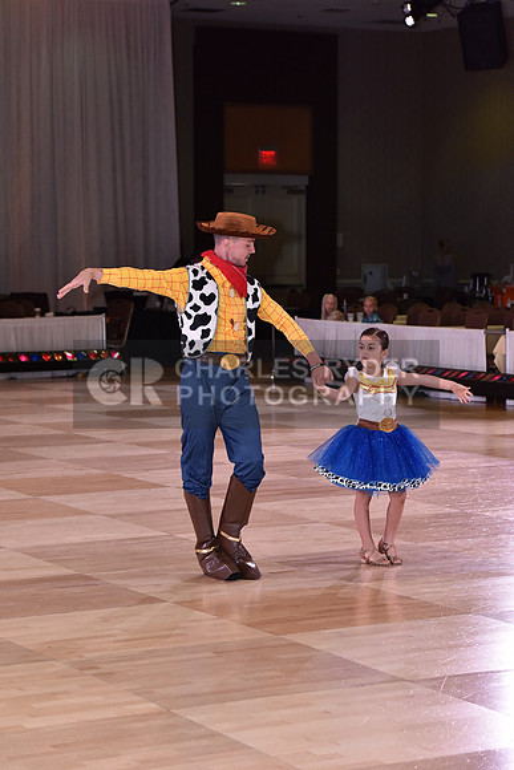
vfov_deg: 20.8
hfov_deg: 14.0
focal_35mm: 98
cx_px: 257
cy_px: 385
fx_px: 2097
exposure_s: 1/250
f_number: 6.3
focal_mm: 98
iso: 1600
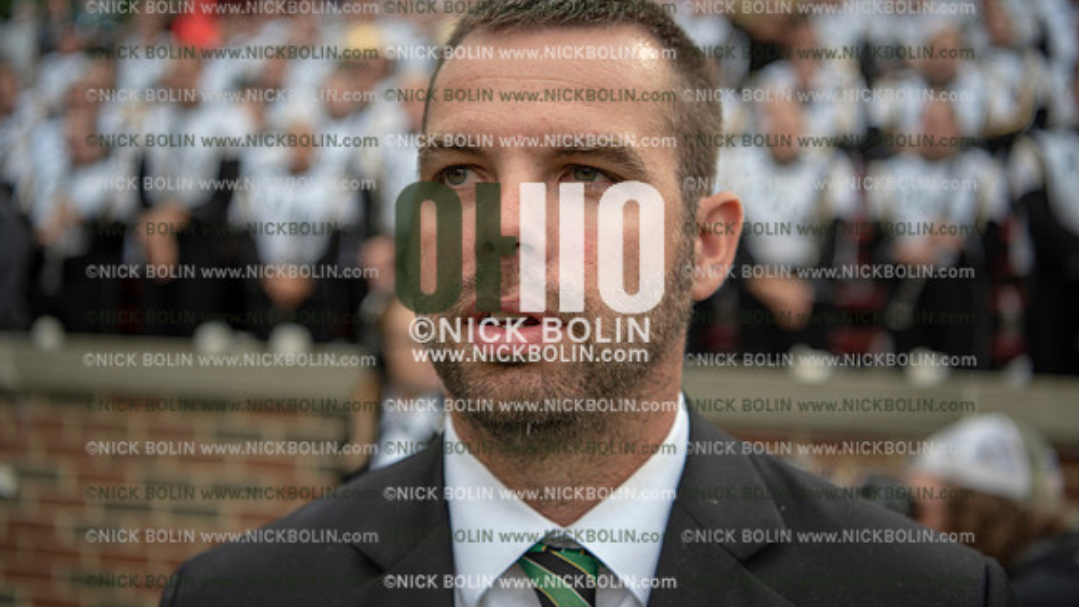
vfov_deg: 26.5
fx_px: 1288
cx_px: 529
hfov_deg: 45.5
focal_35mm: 45
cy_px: 273
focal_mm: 42
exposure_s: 1/1000
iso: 250
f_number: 2.8
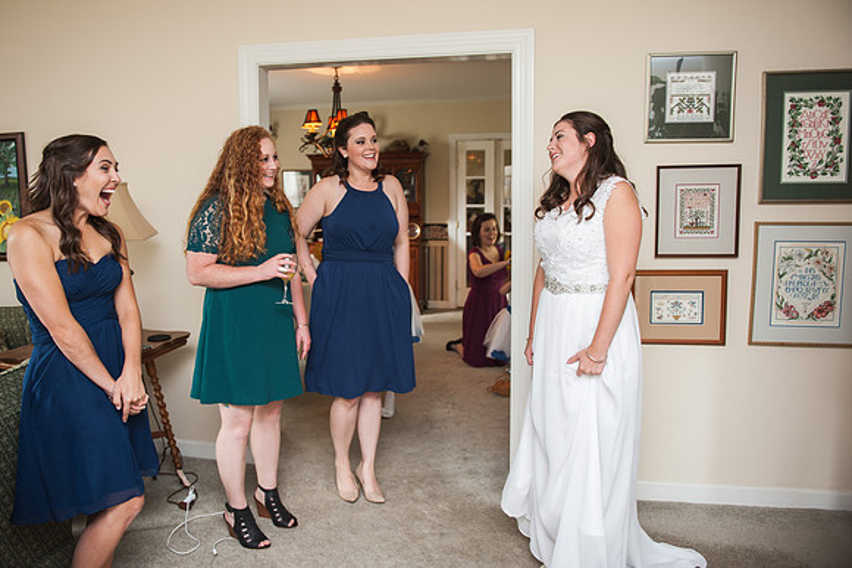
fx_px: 621
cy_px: 258
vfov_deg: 49.1
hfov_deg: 68.8
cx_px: 393
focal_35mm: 26
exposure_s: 1/60
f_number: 2.8
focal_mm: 24
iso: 500
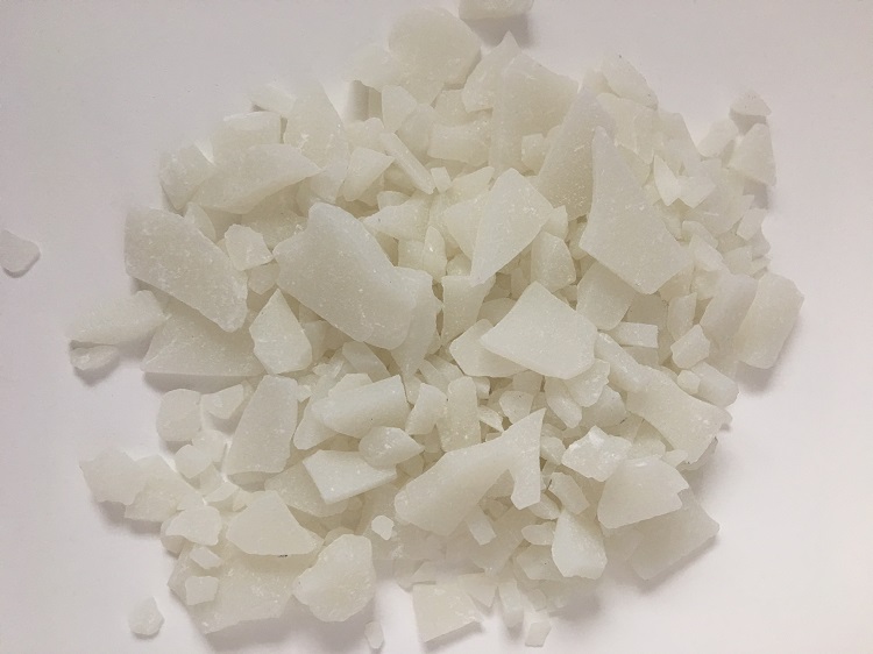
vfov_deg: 48.2
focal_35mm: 29
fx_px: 731
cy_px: 327
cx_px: 436
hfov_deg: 61.7
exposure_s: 1/33
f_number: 2.2
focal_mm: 4.15
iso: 50
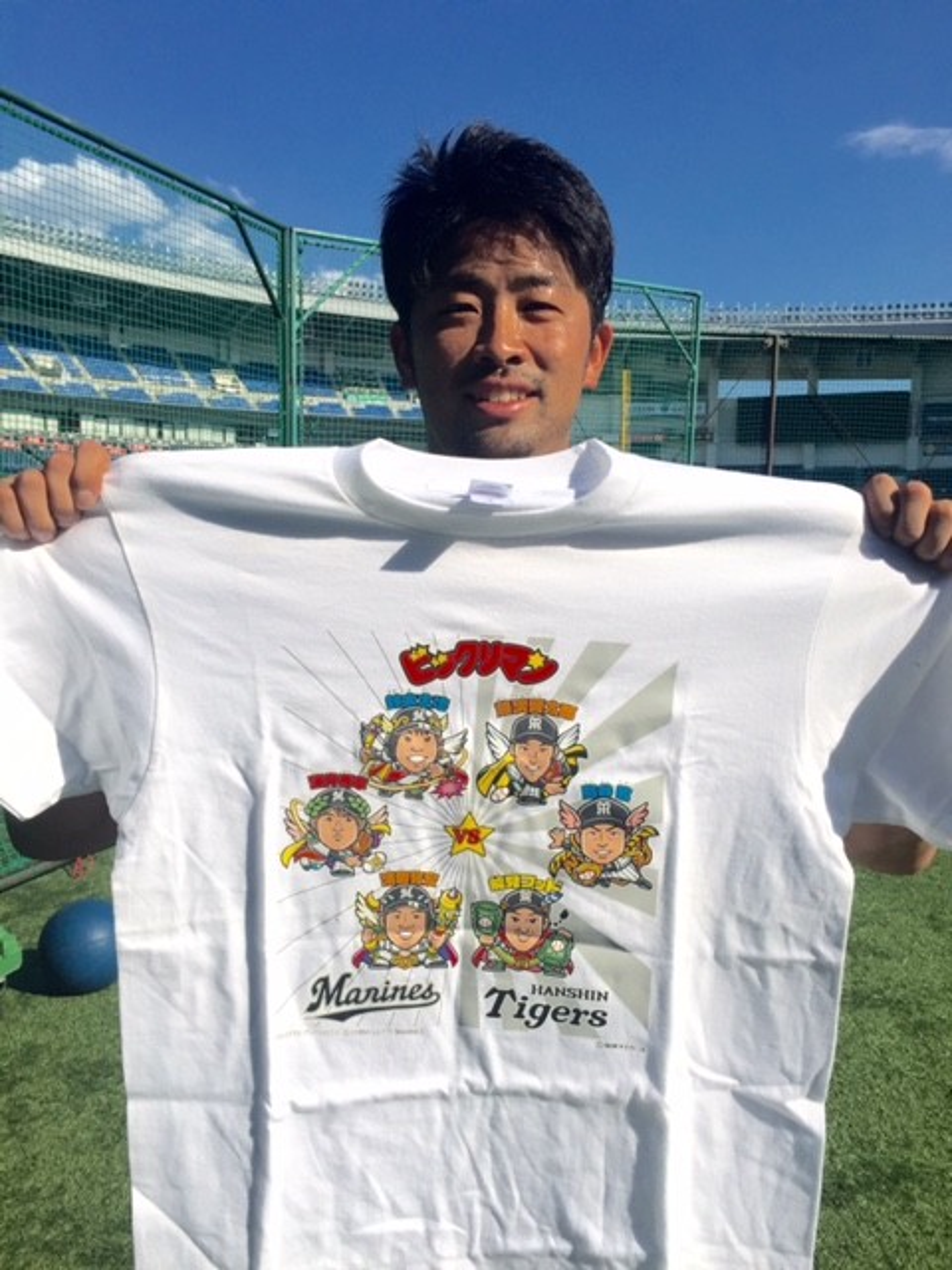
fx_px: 1063
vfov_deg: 61.7
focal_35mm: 29
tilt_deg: -7.3
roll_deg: -1.3
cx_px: 476
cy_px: 635
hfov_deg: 48.2
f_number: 2.2
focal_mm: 4.15
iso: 32
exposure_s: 1/3300
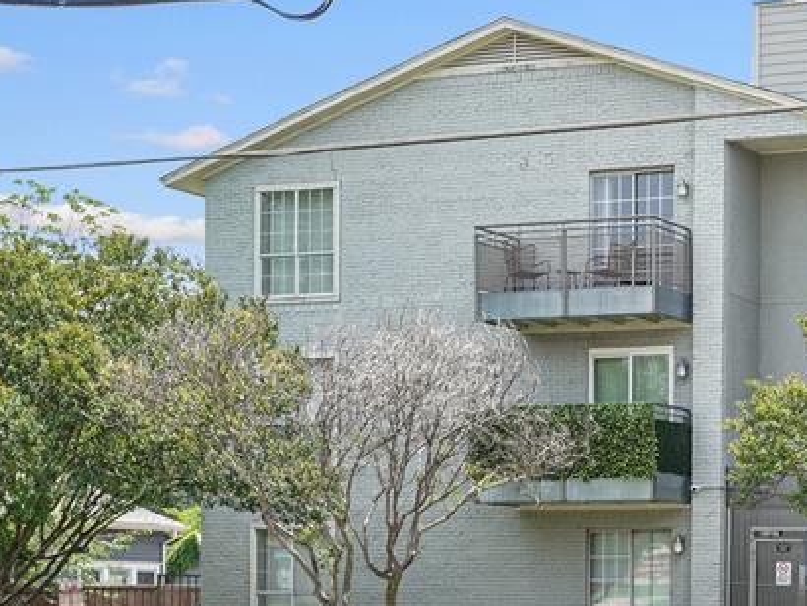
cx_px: 961
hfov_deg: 21.6
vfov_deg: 17.5
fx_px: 1959
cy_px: 445
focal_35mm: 84
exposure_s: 1/250
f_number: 4
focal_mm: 35
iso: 100
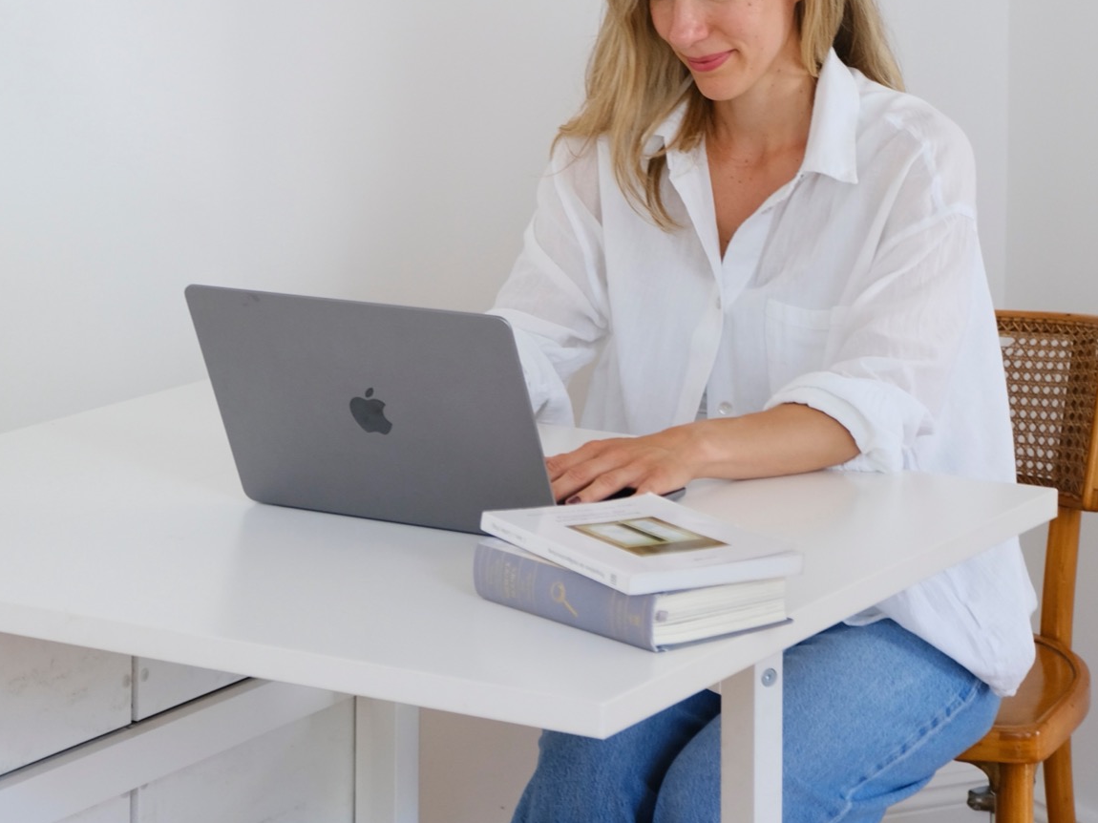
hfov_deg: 19.1
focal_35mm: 103
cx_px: 429
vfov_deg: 14.1
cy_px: -2
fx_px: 3266
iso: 500
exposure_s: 1/56
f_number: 3.6
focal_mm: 37.4
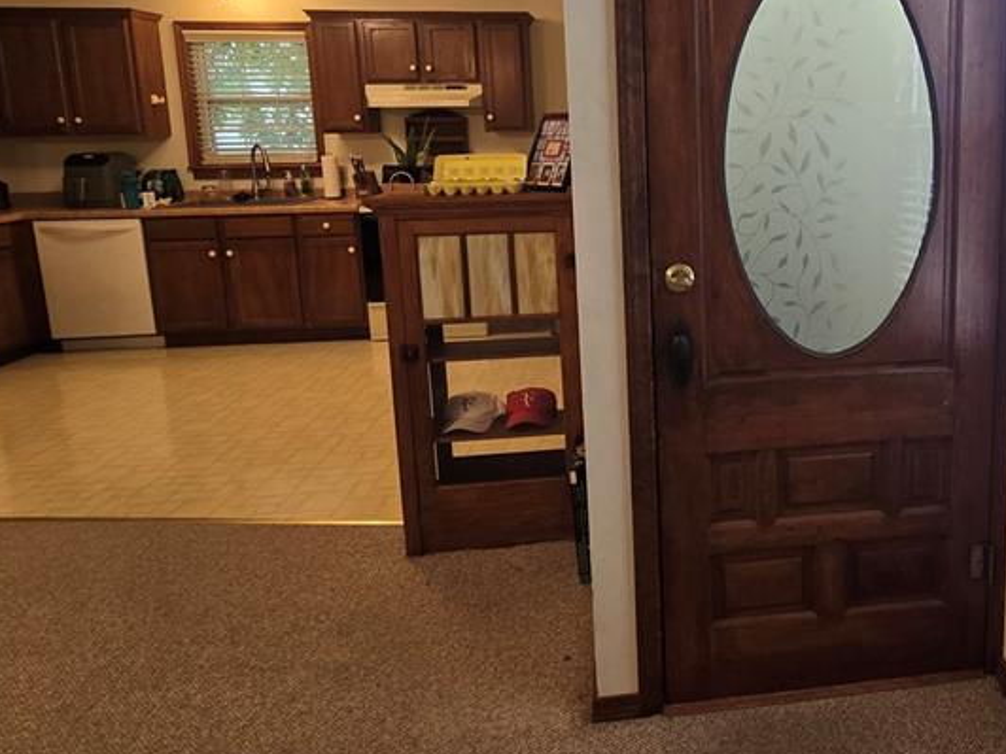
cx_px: 772
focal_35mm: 25
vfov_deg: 53.8
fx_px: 727
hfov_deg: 64.6
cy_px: 253
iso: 160
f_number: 2.2
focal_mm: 2.2
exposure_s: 1/60
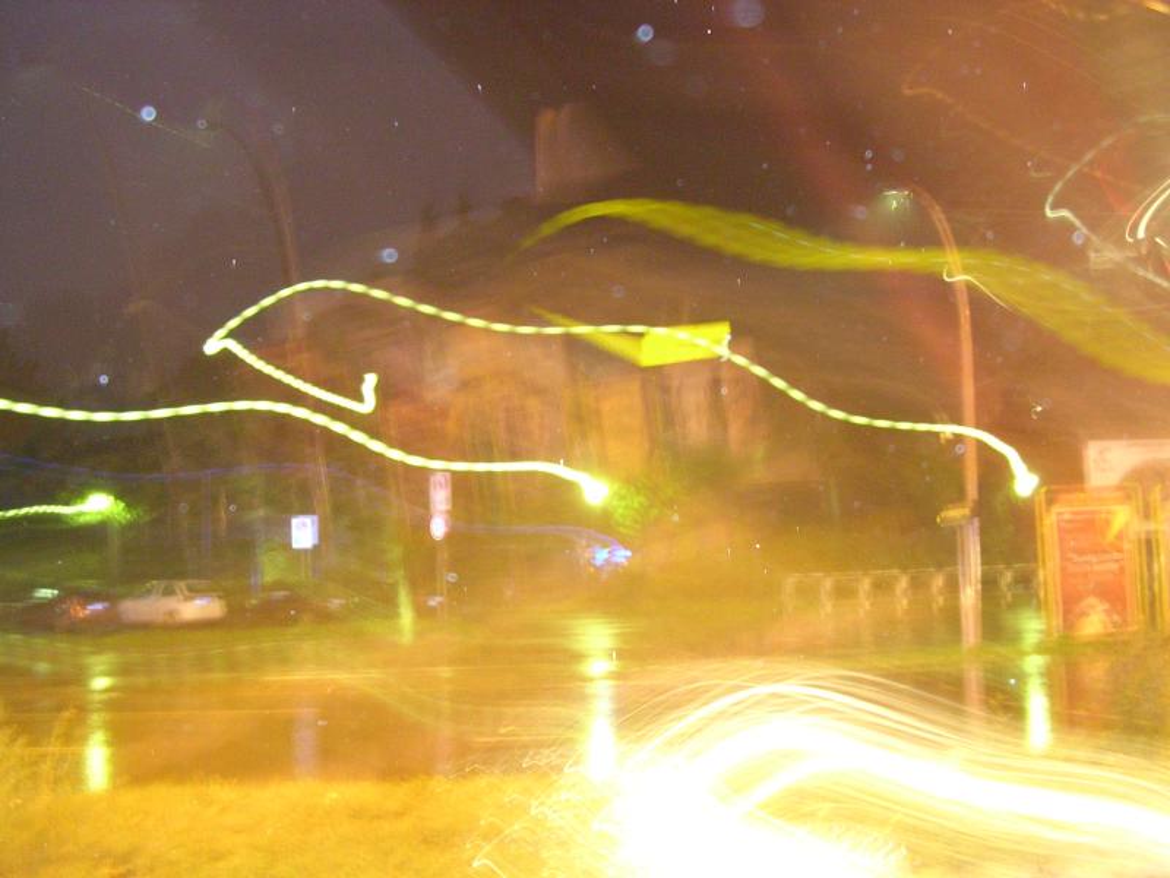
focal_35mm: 38
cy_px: 439
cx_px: 585
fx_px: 1284
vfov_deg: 37.7
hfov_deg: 49.0
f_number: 2.8
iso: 400
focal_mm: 5.8
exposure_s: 2
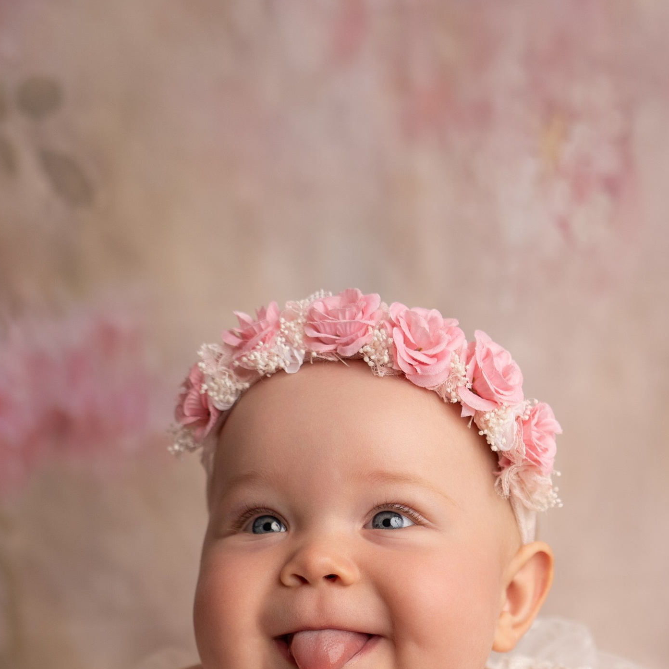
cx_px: 381
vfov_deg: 19.9
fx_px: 1793
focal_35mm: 82
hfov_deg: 21.1
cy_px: 802
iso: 100
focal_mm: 35
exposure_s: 1/160
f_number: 2.2
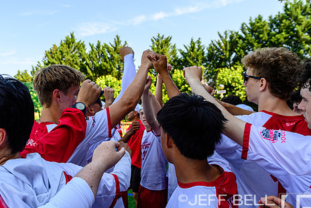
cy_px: 98
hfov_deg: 61.6
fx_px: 259
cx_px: 134
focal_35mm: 30
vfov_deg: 43.6
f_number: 4.5
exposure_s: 1/400
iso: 110
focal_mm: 24
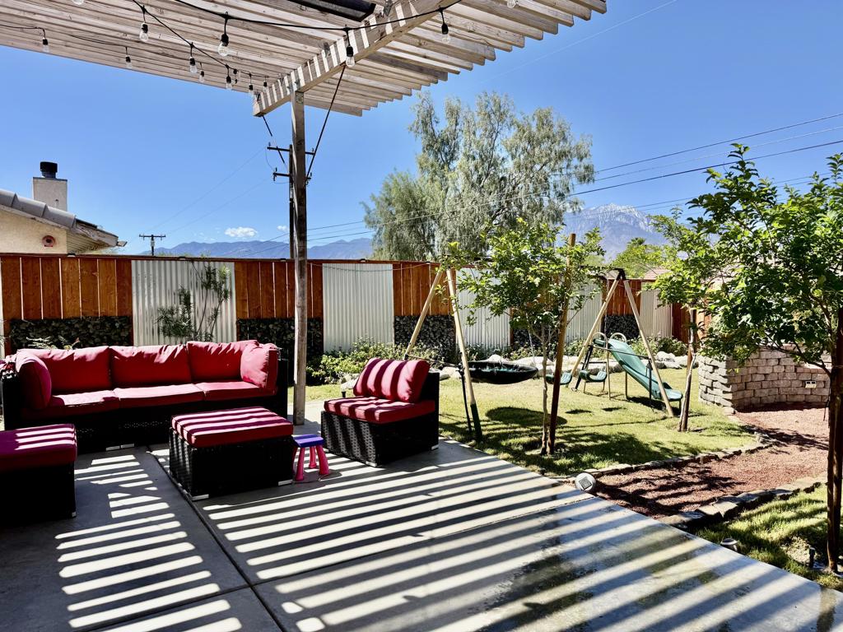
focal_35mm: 24
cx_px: 422
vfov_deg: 56.8
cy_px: 316
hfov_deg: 71.6
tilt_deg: -4.4
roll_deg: -0.6
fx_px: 584
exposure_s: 1/3802
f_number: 1.78
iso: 80
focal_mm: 6.76
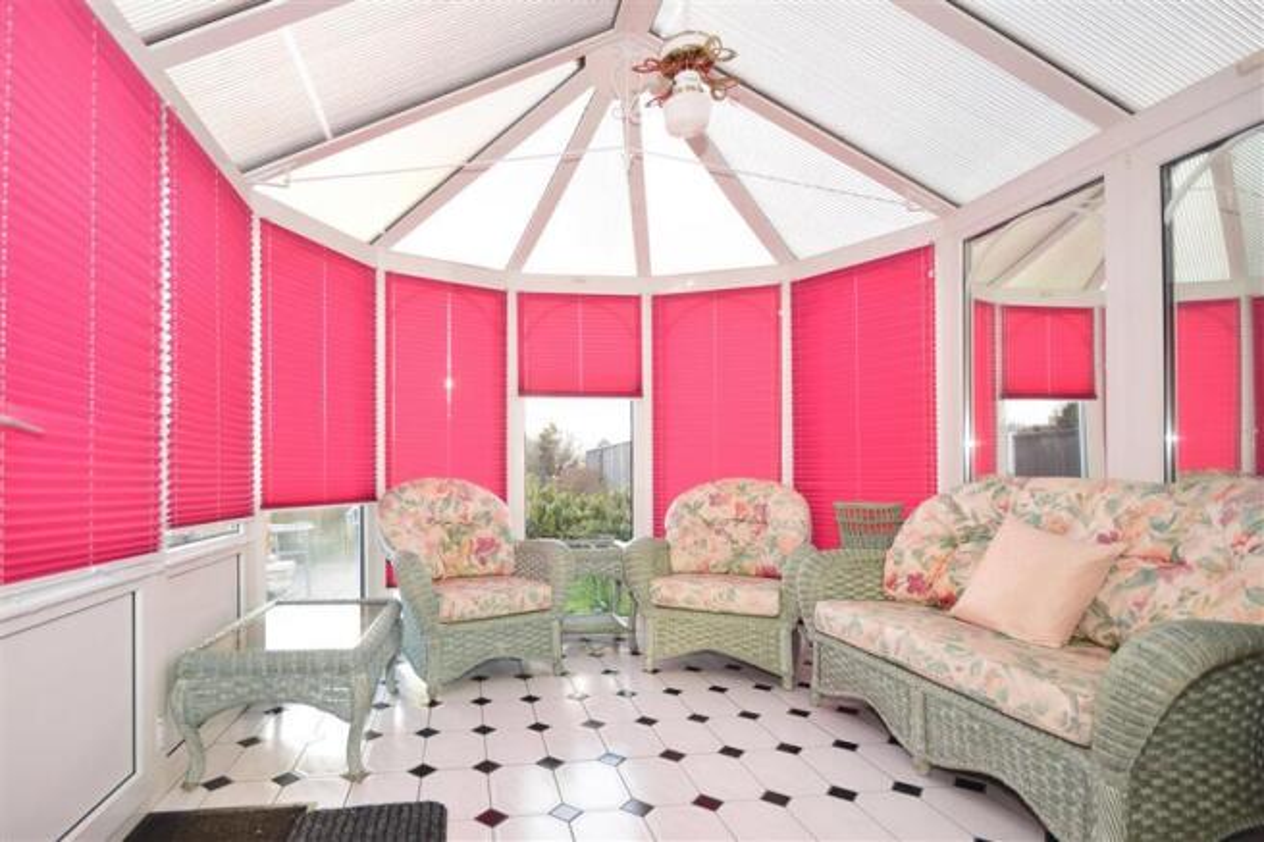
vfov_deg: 77.3
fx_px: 527
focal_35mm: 15
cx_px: 632
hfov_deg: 100.4
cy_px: 421
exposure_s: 1/80
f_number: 5.6
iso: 400
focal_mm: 10
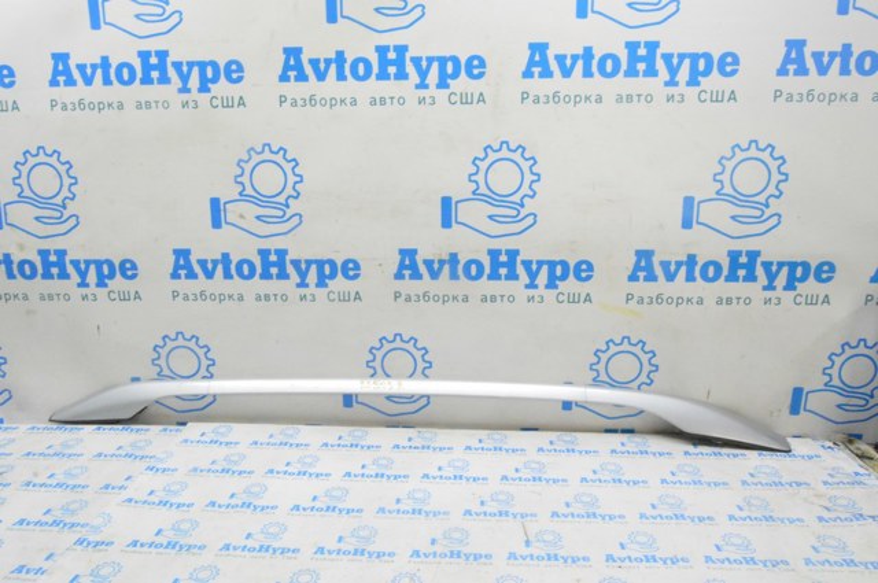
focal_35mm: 27
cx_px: 439
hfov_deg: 67.4
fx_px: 658
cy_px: 292
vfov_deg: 47.8
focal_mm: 18
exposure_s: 1/15
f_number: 20
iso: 6400
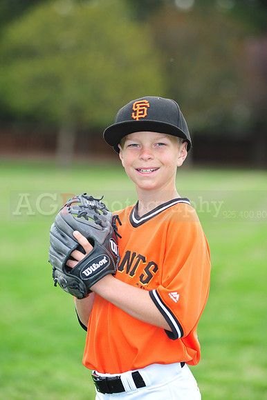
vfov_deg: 10.3
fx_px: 2227
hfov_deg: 6.9
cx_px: 134
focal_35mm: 200
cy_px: 200
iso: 400
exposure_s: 1/320
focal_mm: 200
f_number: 5
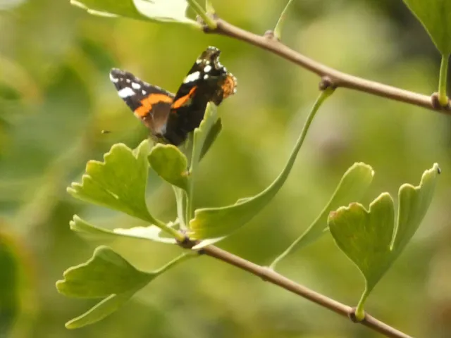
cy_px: 169
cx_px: 226
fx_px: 15634
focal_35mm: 1200
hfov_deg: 1.7
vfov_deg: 1.2
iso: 800
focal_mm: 215
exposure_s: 1/125
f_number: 5.9
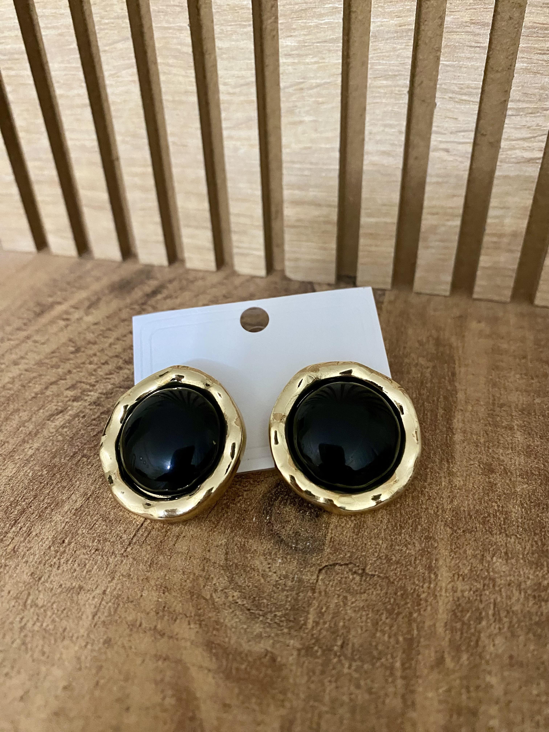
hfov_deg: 54.9
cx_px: 274
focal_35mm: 25
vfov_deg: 69.4
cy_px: 366
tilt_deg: -41.5
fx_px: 529
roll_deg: +4.8
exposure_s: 1/25
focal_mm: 4.25
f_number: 1.8
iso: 500
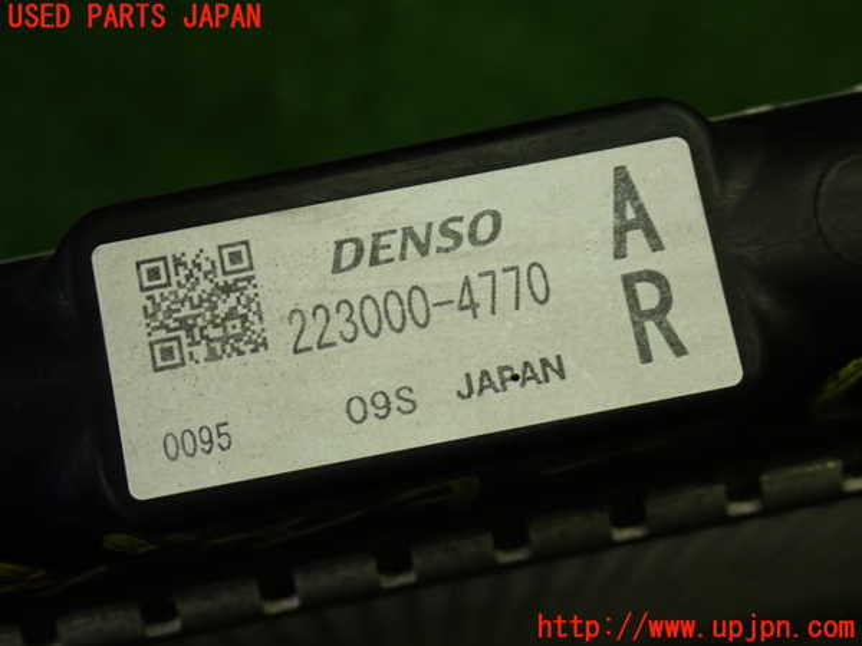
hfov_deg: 25.3
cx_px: 431
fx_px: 1917
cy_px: 323
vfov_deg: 19.1
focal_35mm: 77
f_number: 4.1
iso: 320
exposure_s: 1/80
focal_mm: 13.65
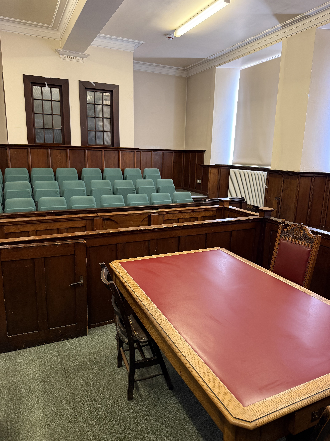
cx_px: 165
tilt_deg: -12.8
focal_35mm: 24
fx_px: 305
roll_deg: -1.6
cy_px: 220
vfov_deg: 71.6
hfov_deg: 56.8
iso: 250
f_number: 1.78
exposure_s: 1/50
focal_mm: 6.76
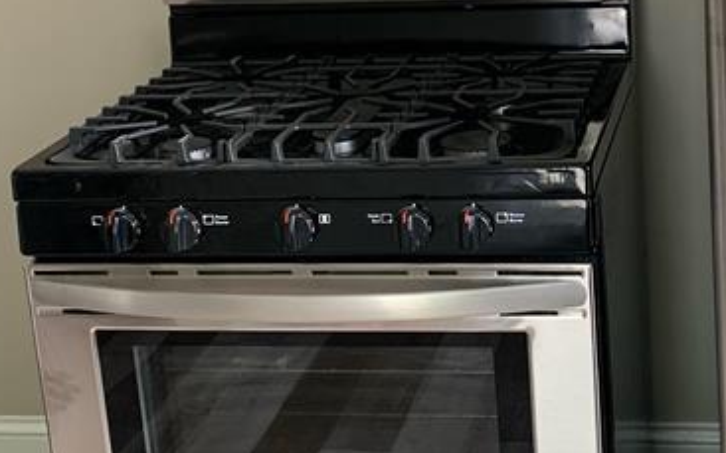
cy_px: 146
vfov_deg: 16.9
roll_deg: +3.1
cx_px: 542
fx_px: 1523
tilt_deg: -15.1
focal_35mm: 77
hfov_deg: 26.5
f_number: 1.8
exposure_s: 1/71
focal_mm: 4.25
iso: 100
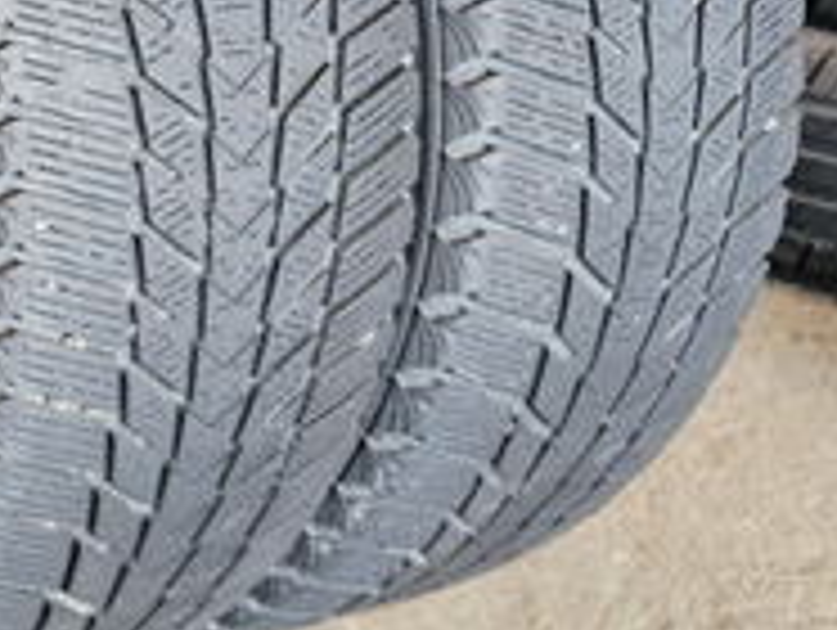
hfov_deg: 21.8
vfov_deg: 19.7
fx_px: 1792
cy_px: 104
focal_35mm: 74
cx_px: -432
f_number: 1.8
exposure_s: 1/142
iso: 640
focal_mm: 5.4
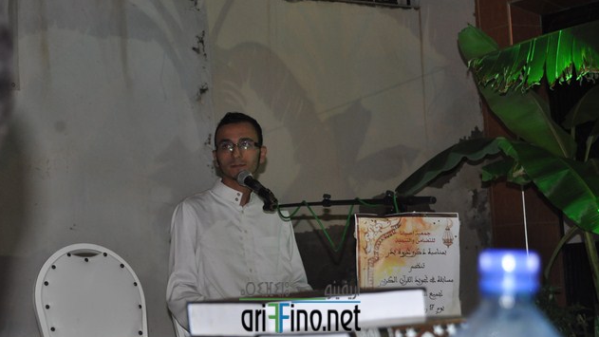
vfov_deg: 13.8
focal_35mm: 88
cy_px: 154
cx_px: 300
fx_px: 1390
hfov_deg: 24.3
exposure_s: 1/60
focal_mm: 55
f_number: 5.6
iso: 800
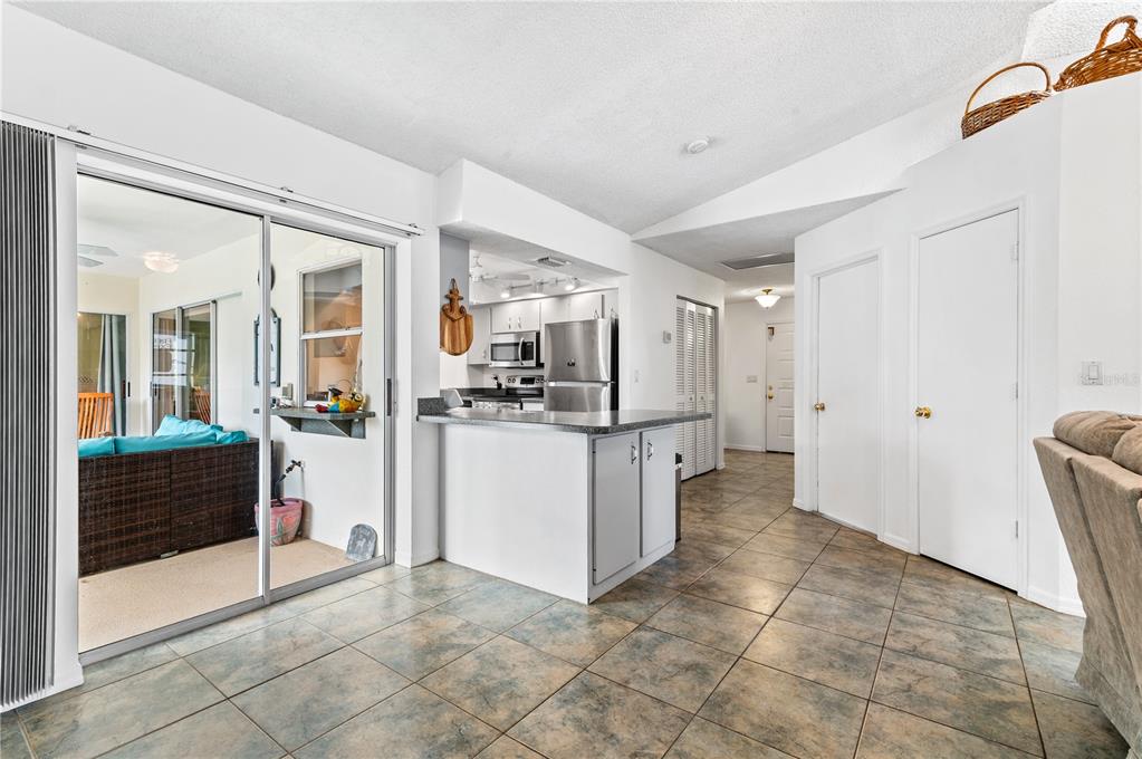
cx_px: 571
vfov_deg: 73.6
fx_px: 507
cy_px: 380
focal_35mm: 16
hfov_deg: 96.8
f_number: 10
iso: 320
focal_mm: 16
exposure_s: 1/1.67
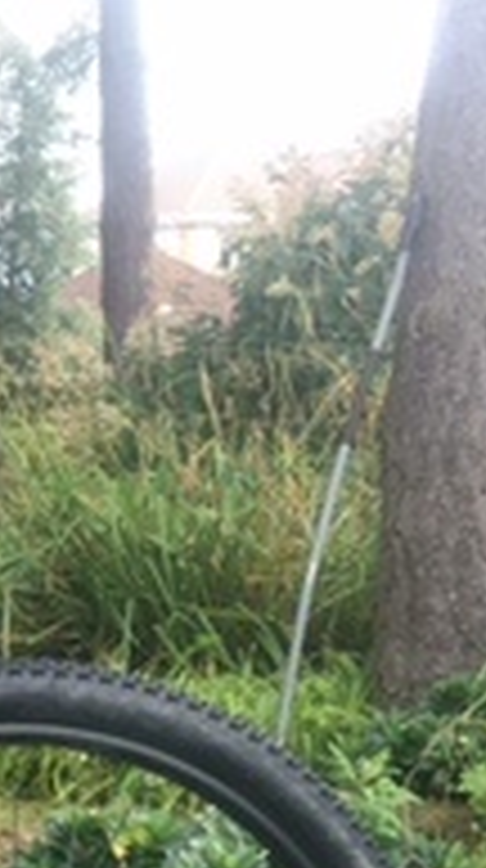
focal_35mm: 105
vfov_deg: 19.8
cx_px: -688
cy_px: 859
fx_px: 2415
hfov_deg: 10.0
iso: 25
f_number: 2.2
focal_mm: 4.15
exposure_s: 1/100
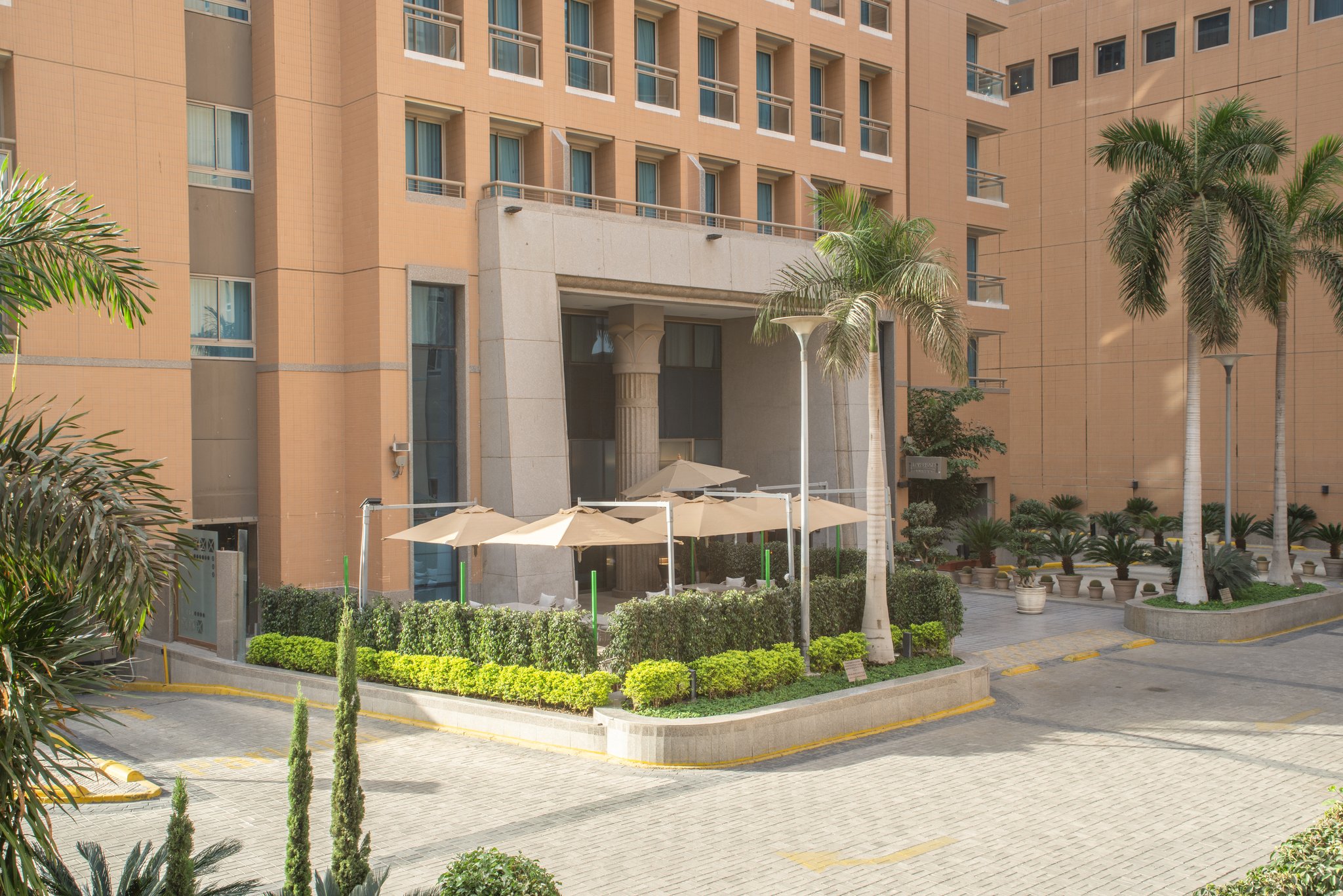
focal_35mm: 34
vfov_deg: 38.9
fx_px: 1269
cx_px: 672
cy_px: 448
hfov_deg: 55.8
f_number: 8
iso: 200
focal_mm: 34
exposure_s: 1/60
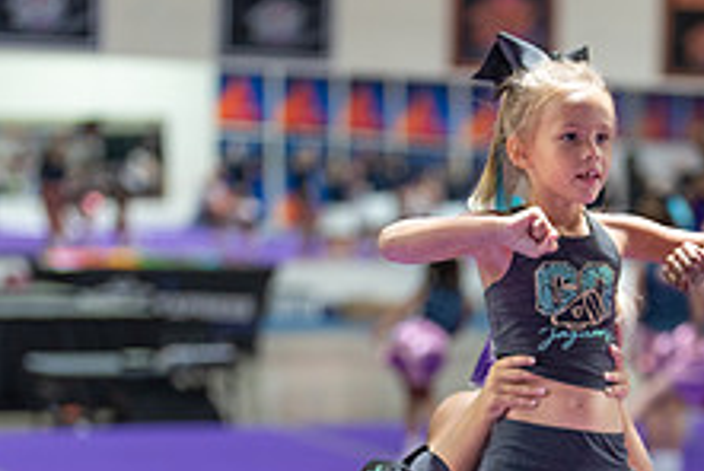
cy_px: 479
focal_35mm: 131
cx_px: 615
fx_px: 2565
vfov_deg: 10.4
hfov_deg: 15.5
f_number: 1.2
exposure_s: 1/320
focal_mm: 50
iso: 800
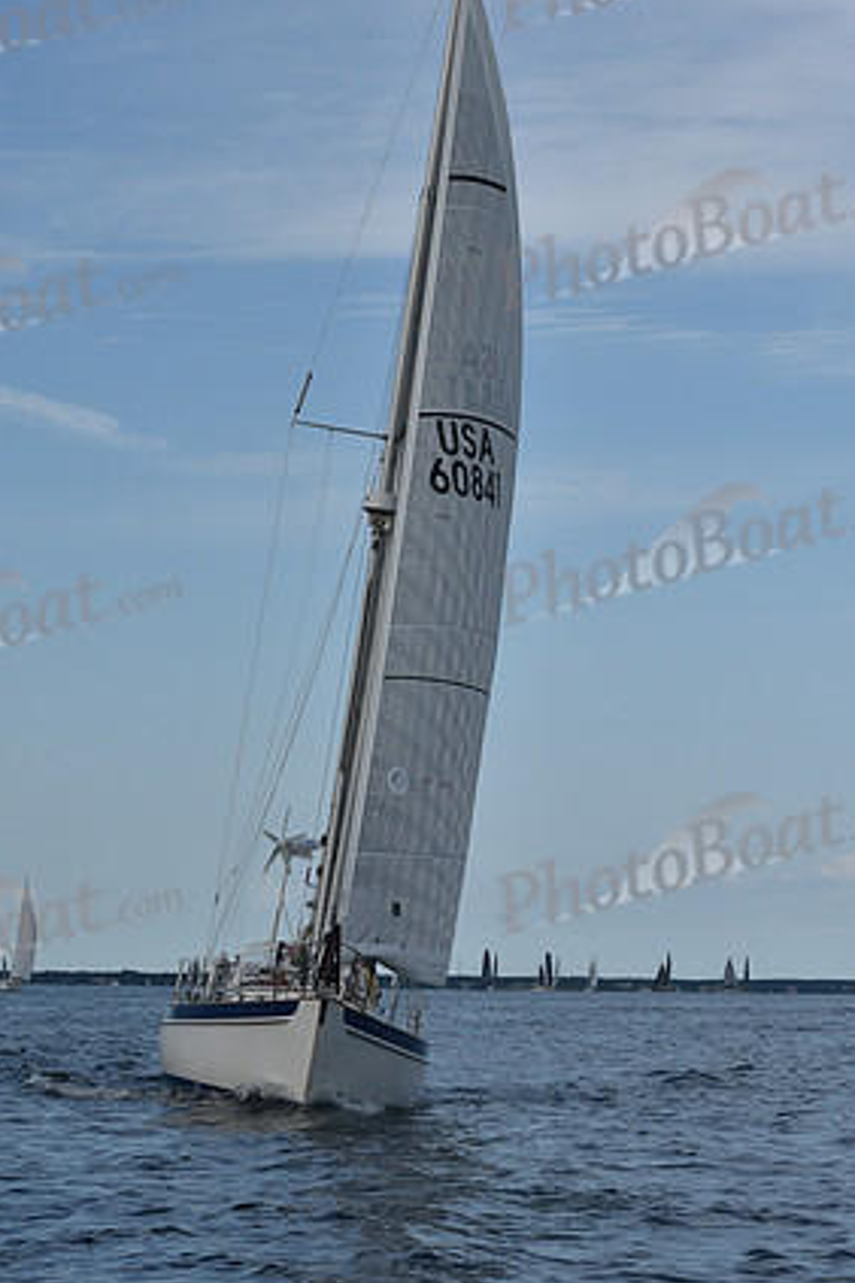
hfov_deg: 14.2
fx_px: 3420
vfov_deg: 21.2
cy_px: 434
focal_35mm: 96
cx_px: 341
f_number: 10
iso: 320
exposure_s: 1/1000
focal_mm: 70
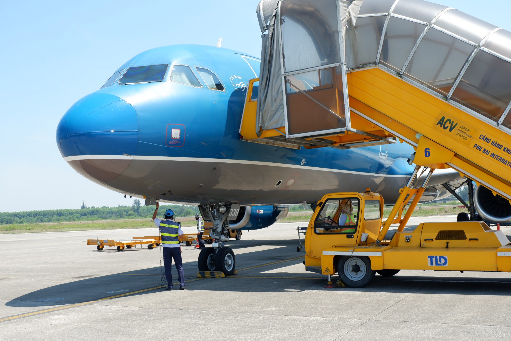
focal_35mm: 42
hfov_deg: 46.4
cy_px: 170
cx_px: 256
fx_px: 596
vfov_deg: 31.9
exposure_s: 1/240
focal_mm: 28.2
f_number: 8
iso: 200
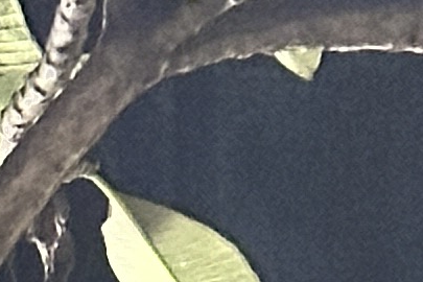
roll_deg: -1.6
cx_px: -433
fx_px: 5839
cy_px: 1987
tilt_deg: +4.7
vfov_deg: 2.5
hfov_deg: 4.1
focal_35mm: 497
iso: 500
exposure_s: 1/25
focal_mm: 6.86
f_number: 1.78
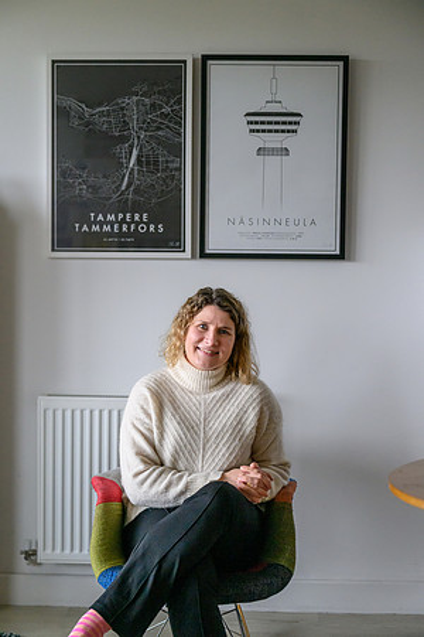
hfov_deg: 29.9
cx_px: 212
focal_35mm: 45
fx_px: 795
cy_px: 318
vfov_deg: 43.6
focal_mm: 45
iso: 4000
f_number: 2.2
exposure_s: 1/250
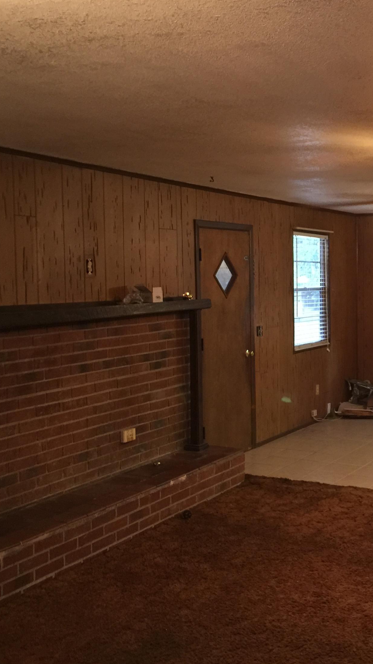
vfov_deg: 47.4
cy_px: 327
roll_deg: -0.2
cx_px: 361
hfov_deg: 26.4
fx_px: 756
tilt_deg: -2.0
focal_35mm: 43
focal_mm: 4.15
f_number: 2.2
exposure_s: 1/8
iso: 125
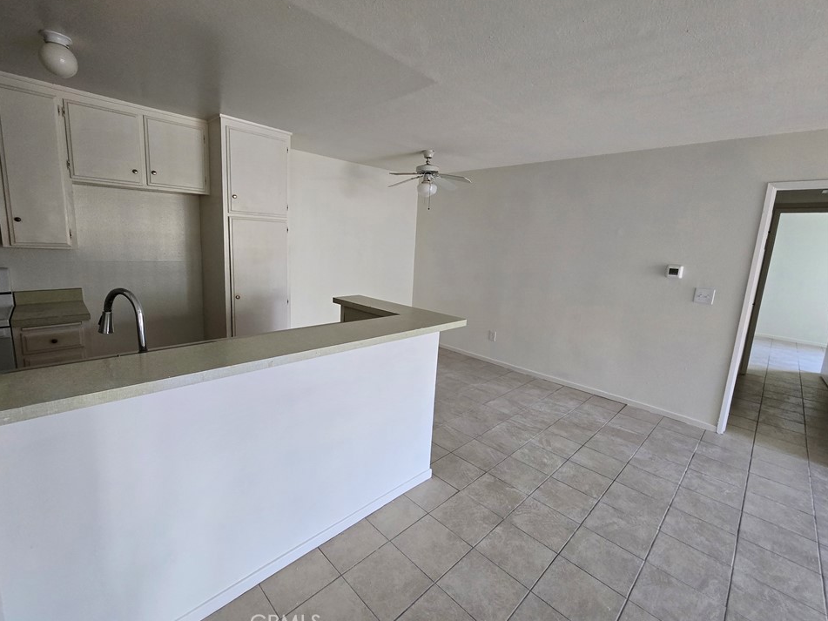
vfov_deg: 85.6
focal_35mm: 14
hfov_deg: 101.9
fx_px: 335
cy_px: 300
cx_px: 386
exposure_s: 1/60
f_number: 2.2
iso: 200
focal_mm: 2.2
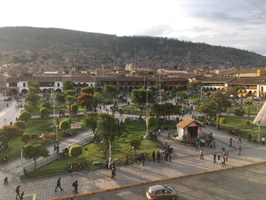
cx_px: 133
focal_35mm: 29
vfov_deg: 48.2
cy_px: 100
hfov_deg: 61.7
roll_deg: -0.4
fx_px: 223
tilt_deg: -5.5
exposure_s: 1/432
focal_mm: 4.15
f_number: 2.2
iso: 25
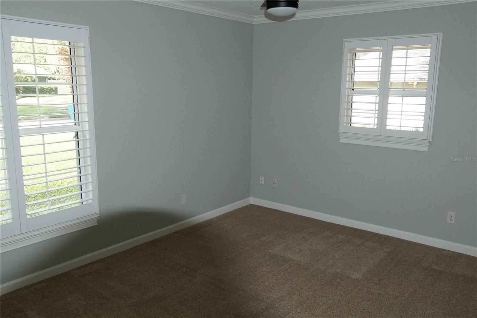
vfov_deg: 43.6
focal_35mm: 30
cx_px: 238
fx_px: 397
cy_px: 159
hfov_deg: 61.9
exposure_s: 1/160
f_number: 8
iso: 3200
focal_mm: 20
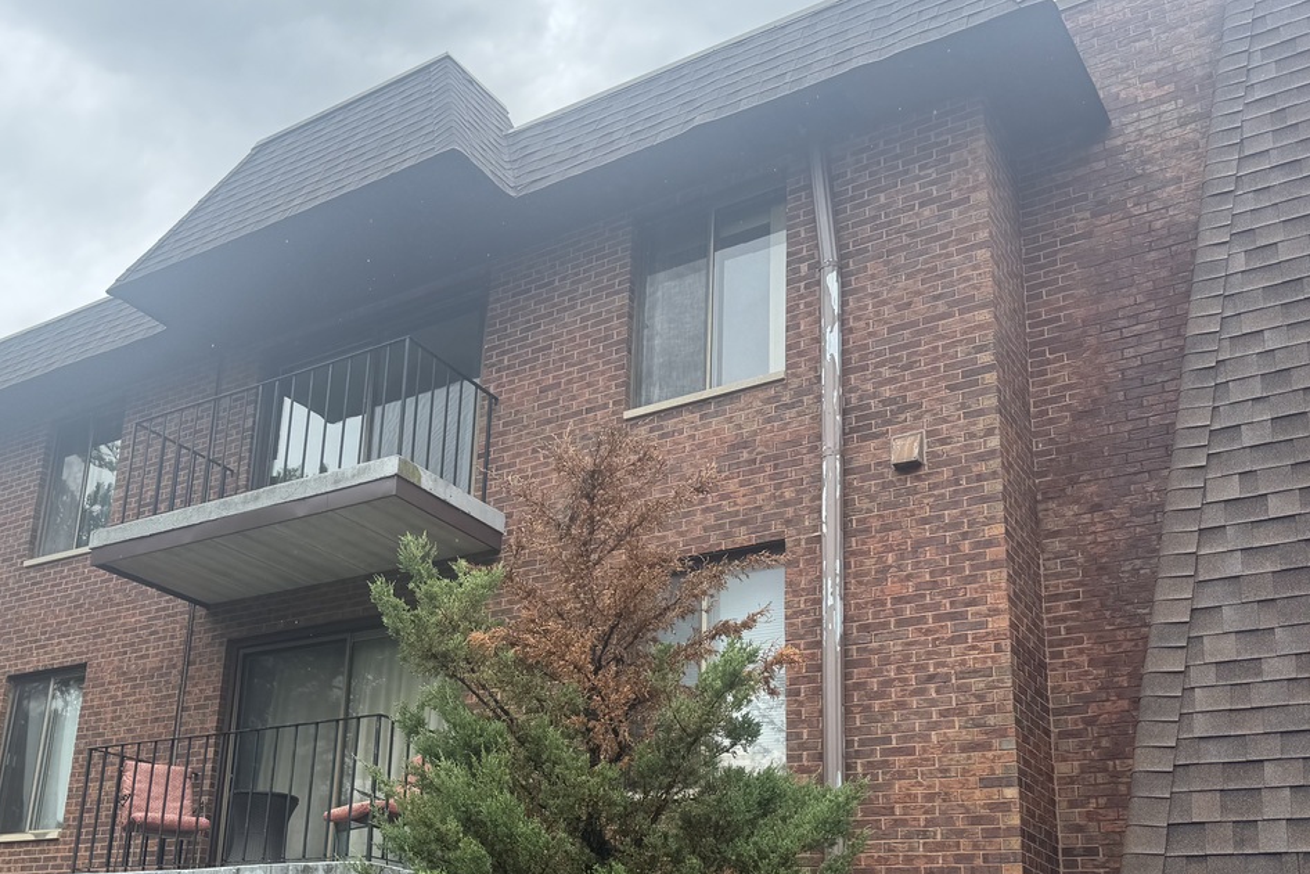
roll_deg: -4.4
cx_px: 432
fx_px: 1383
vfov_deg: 34.6
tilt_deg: +17.3
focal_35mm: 38
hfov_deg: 49.8
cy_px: 612
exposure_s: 1/1637
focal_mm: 6.76
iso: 80
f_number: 1.78
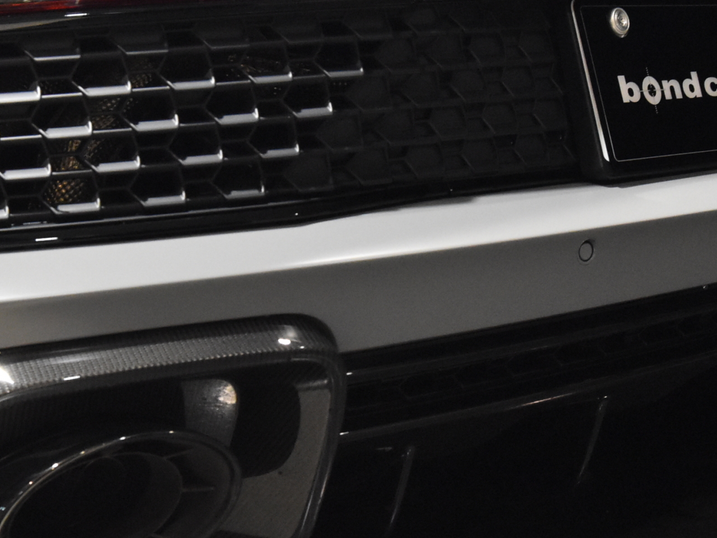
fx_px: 1554
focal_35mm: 75
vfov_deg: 19.6
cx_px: 304
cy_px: 302
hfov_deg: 26.0
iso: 4500
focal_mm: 26
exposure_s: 1/40
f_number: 8
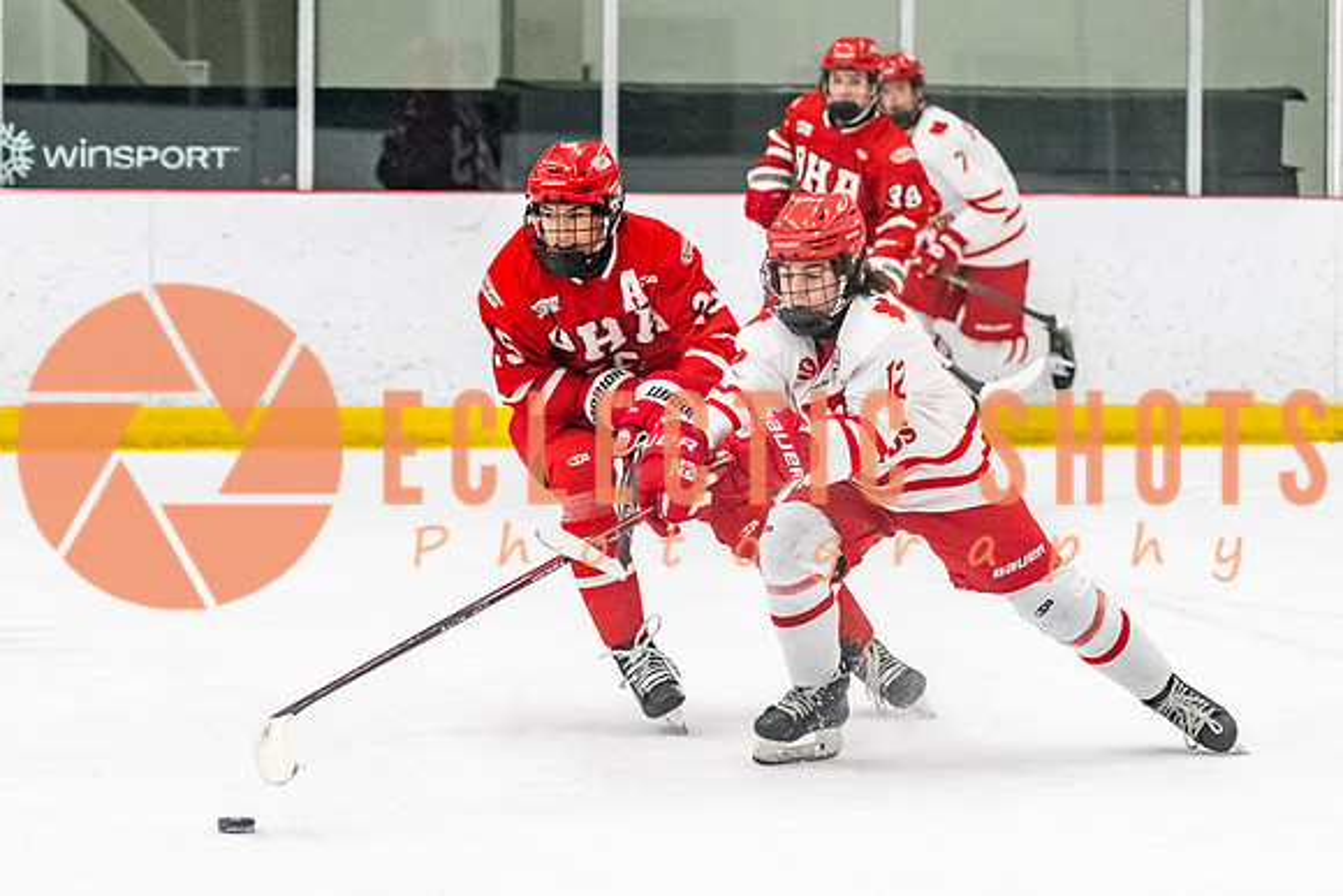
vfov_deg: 7.6
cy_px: 579
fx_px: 6712
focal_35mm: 180
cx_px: 1064
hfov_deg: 11.4
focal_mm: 92
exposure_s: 1/800
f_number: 2.8
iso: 4000
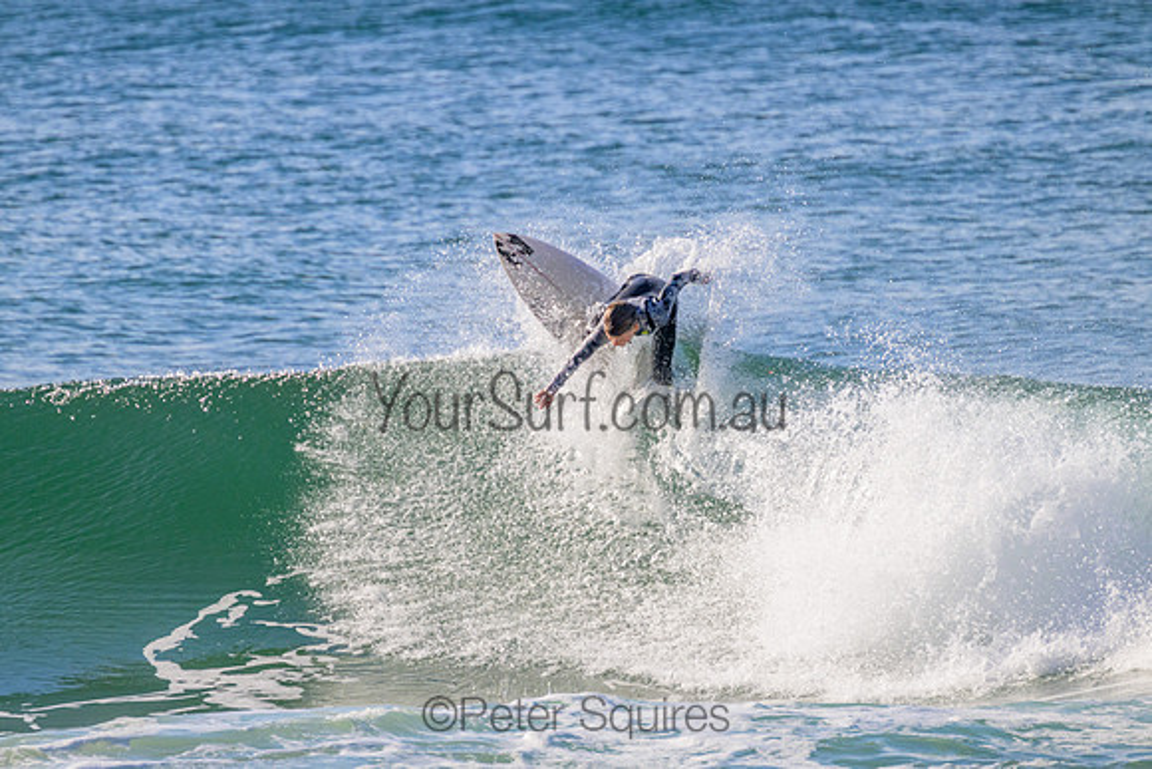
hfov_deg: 2.6
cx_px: 576
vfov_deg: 1.7
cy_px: 384
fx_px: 25605
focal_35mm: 800
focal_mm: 800
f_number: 11
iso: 1600
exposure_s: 1/2000
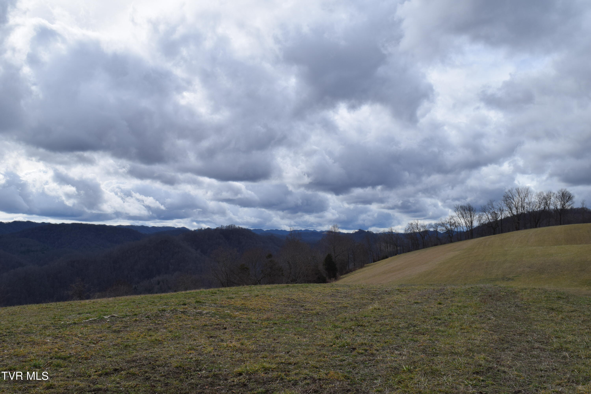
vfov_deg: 36.9
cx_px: 296
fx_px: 591
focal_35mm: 36
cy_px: 197
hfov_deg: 53.1
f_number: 10
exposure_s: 1/400
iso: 200
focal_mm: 24
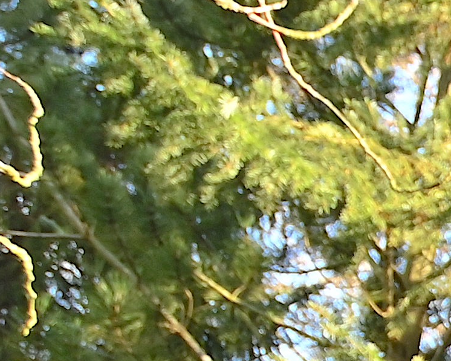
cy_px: 618
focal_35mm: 105
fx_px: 1402
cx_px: 1294
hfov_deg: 11.7
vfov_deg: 13.4
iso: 180
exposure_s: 1/125
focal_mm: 10
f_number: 5.6
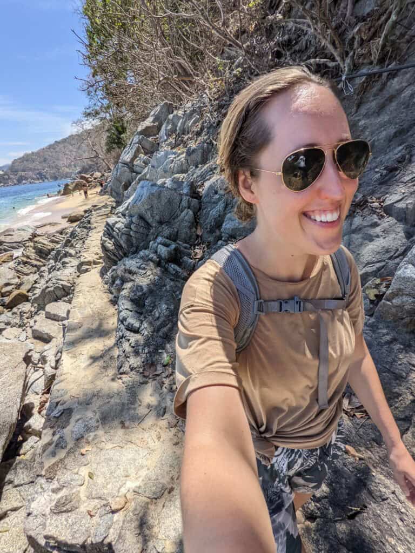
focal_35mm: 16
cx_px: 208
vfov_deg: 94.5
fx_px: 256
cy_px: 276
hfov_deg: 78.1
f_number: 2.2
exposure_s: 1/912
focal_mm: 2.2
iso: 34
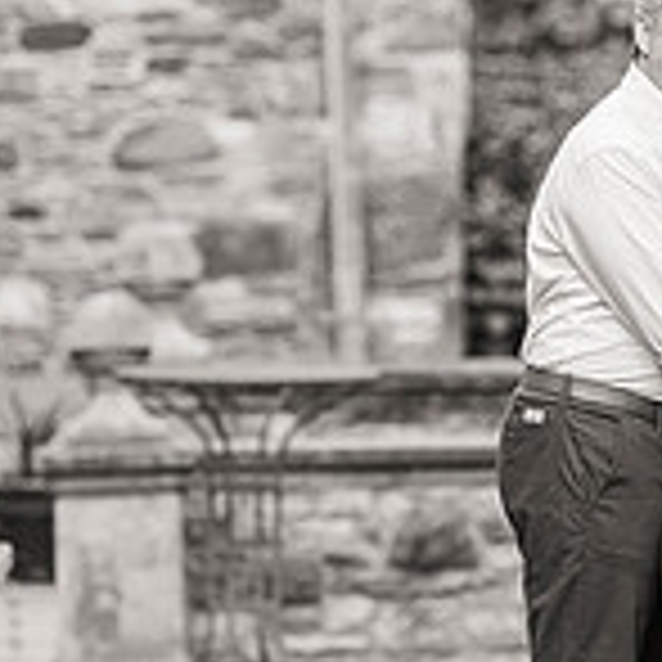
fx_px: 11294
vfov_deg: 3.4
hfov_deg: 3.4
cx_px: 733
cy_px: 325
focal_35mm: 522
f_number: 3.2
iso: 800
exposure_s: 1/320
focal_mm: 150
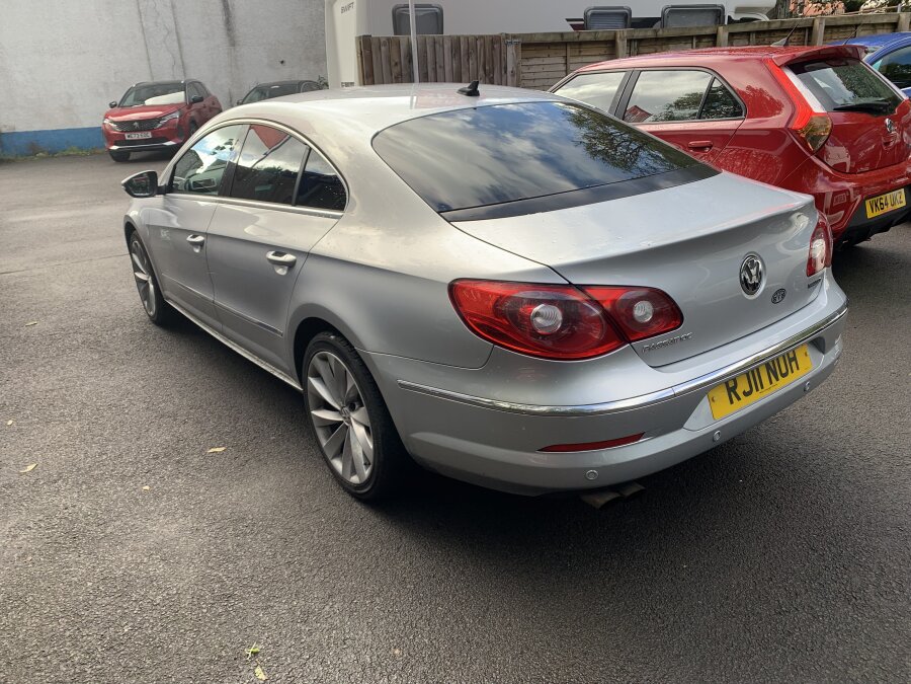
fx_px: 684
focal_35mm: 26
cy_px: 342
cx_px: 456
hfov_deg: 67.3
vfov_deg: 53.1
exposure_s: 1/364
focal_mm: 4.25
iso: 25
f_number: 1.8
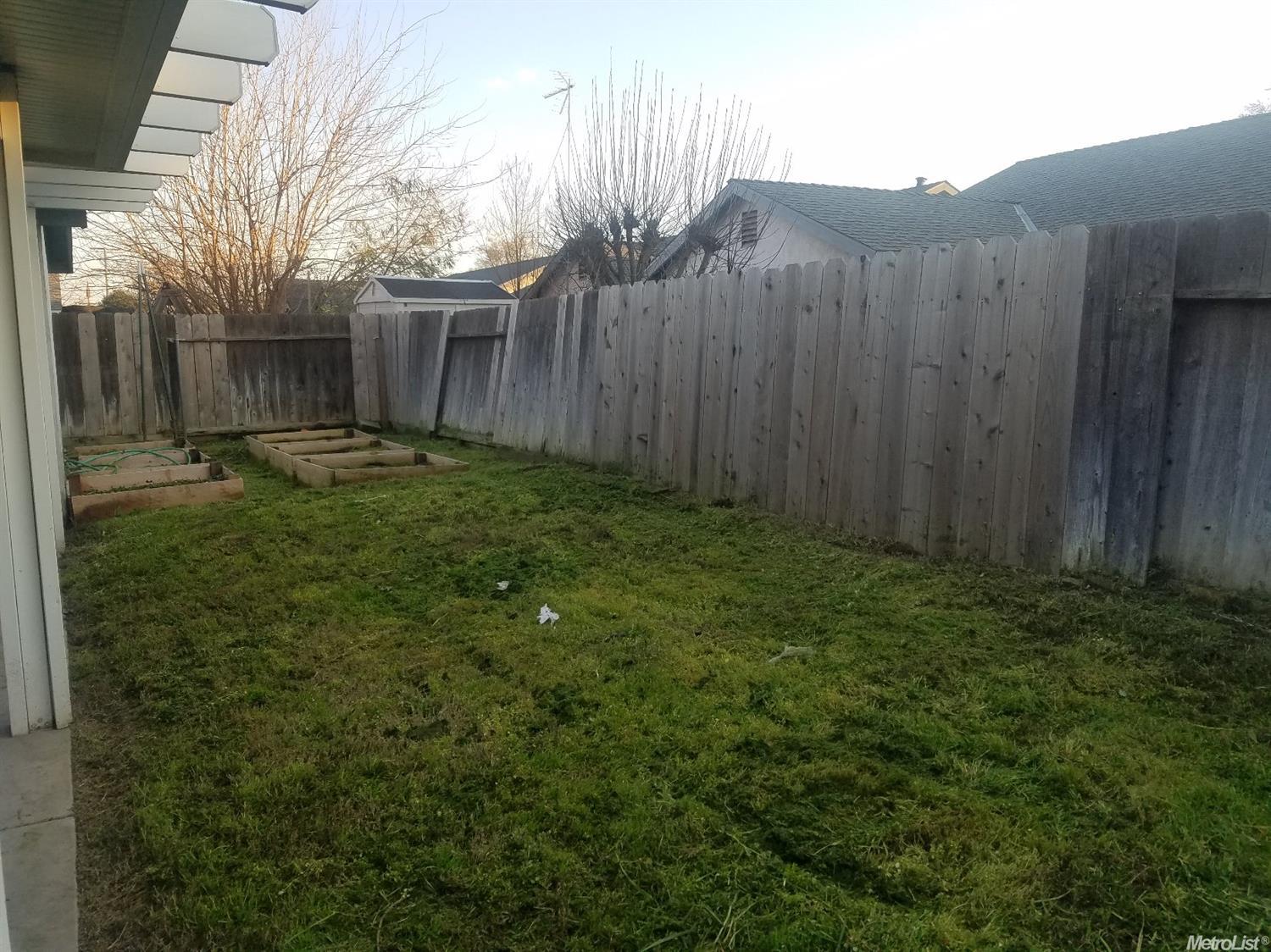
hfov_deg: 67.3
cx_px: 636
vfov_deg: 53.0
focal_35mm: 26
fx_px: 954
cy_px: 476
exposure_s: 1/435
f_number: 1.7
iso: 50
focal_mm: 4.2
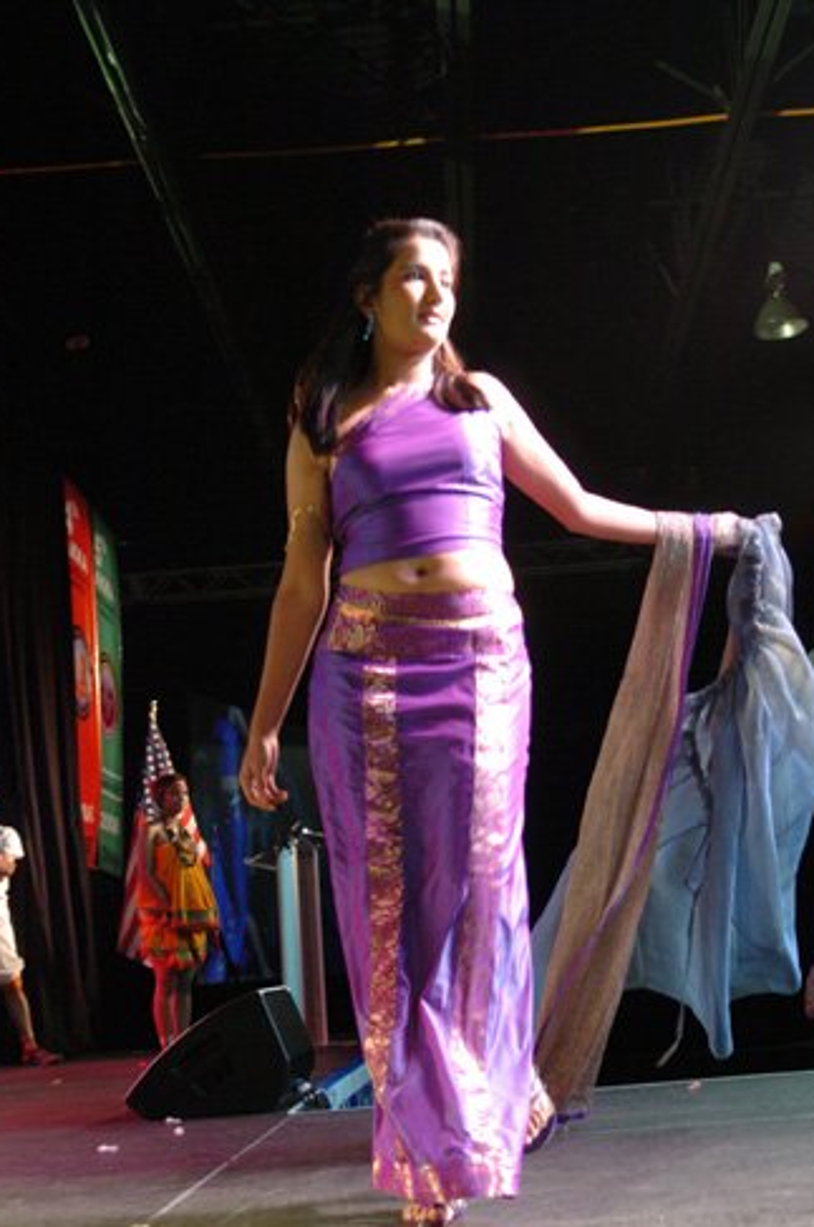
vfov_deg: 41.1
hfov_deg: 27.9
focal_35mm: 48
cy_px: 695
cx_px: 465
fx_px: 1634
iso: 800
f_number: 2.8
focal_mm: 26
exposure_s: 1/100
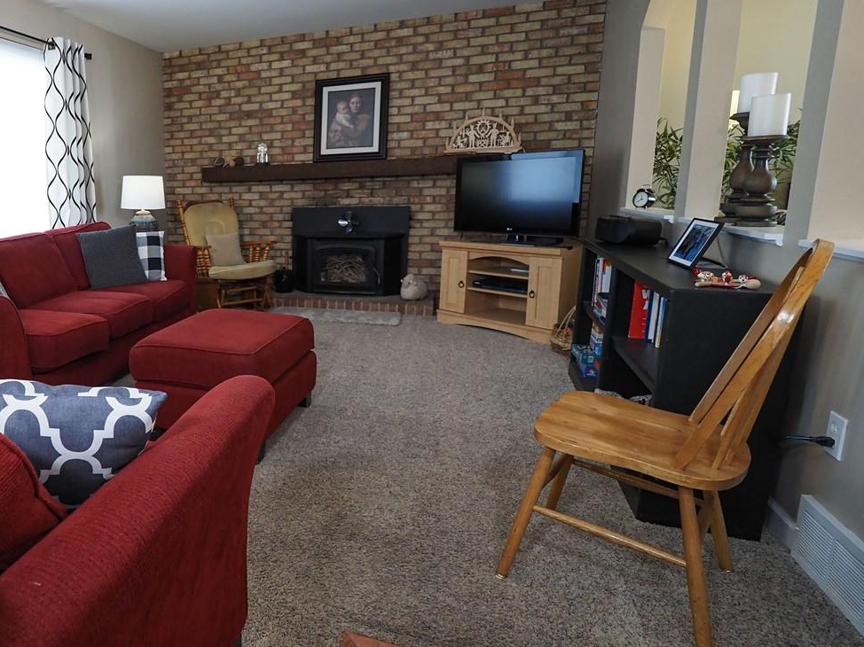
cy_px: 292
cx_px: 186
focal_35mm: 23
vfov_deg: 58.7
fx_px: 574
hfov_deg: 67.7
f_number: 2.8
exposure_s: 1/60
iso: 640
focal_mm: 7
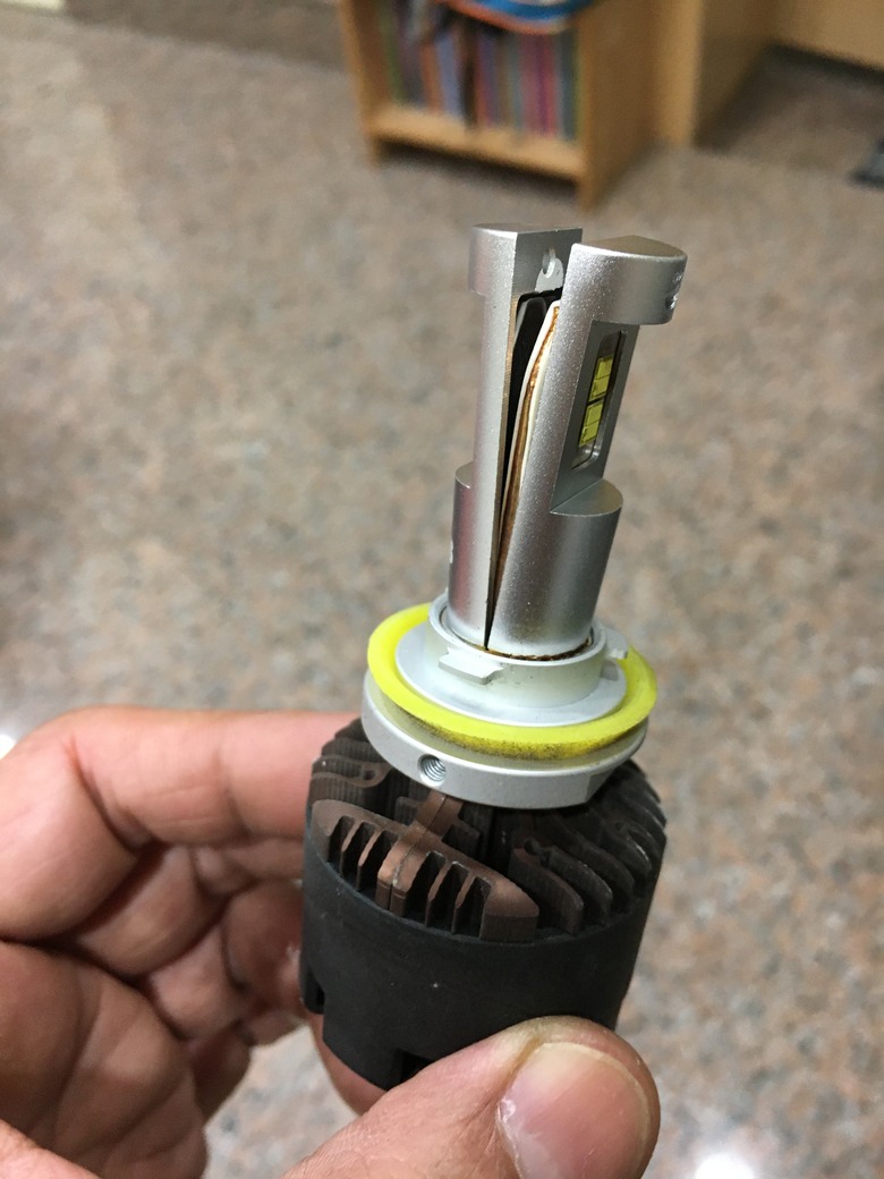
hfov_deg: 48.2
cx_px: 442
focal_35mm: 29
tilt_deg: -51.0
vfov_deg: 61.7
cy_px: 590
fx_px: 987
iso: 125
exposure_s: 1/30
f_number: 2.2
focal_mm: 4.15
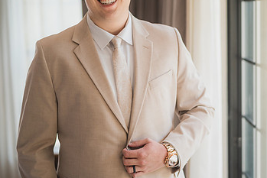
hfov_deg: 24.3
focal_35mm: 83
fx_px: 616
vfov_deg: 16.5
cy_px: 71
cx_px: 187
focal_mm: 50
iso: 800
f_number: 1.4
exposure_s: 1/800
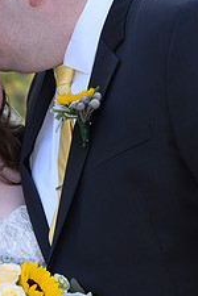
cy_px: 204
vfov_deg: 6.7
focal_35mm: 309
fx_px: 2549
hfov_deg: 4.4
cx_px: 34
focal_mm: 120
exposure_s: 1/200
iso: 400
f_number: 4.5
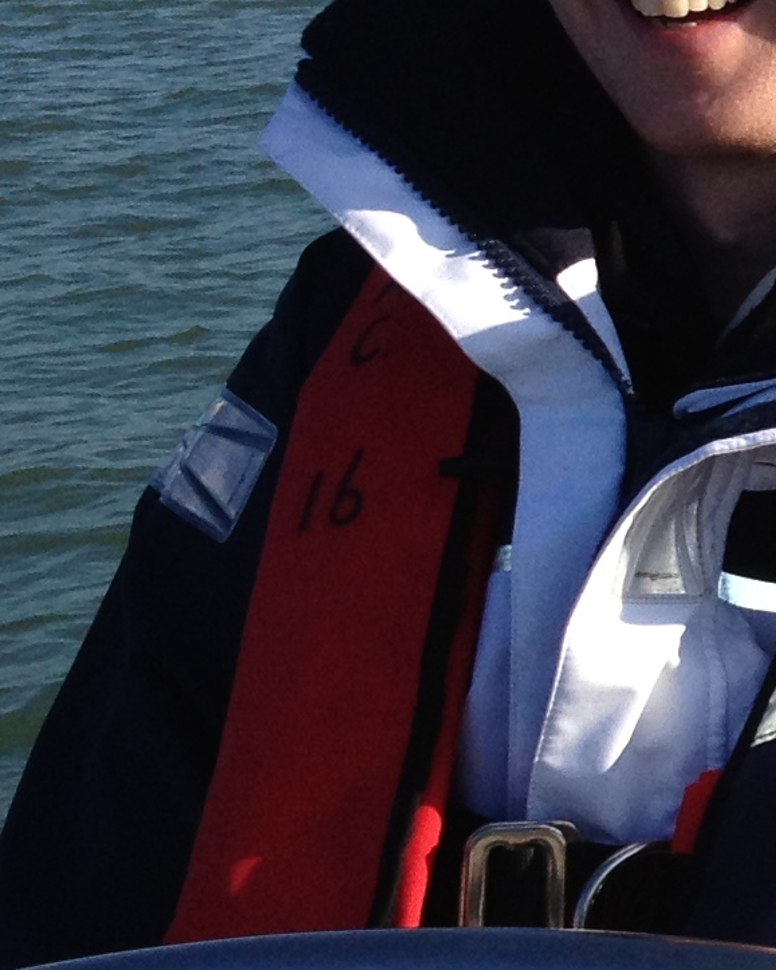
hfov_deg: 9.2
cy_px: 25
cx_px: 1698
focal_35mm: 154
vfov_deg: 12.4
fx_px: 4422
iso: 50
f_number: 2.4
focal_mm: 4.28
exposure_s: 1/1661
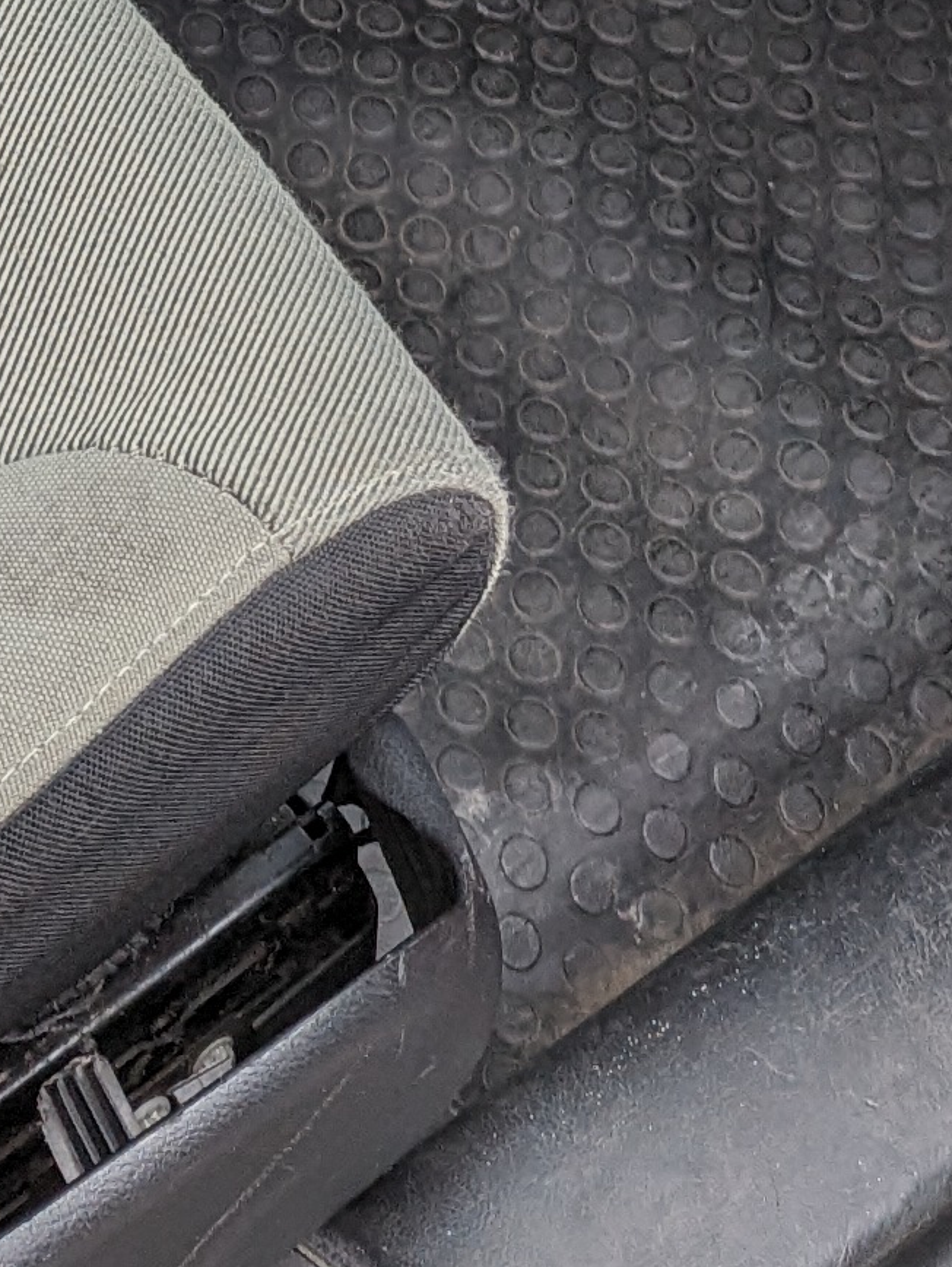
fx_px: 4136
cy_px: -1359
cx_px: -183
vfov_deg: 14.2
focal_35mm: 113
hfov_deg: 12.8
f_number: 1.85
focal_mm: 6.81
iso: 28
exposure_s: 1/150
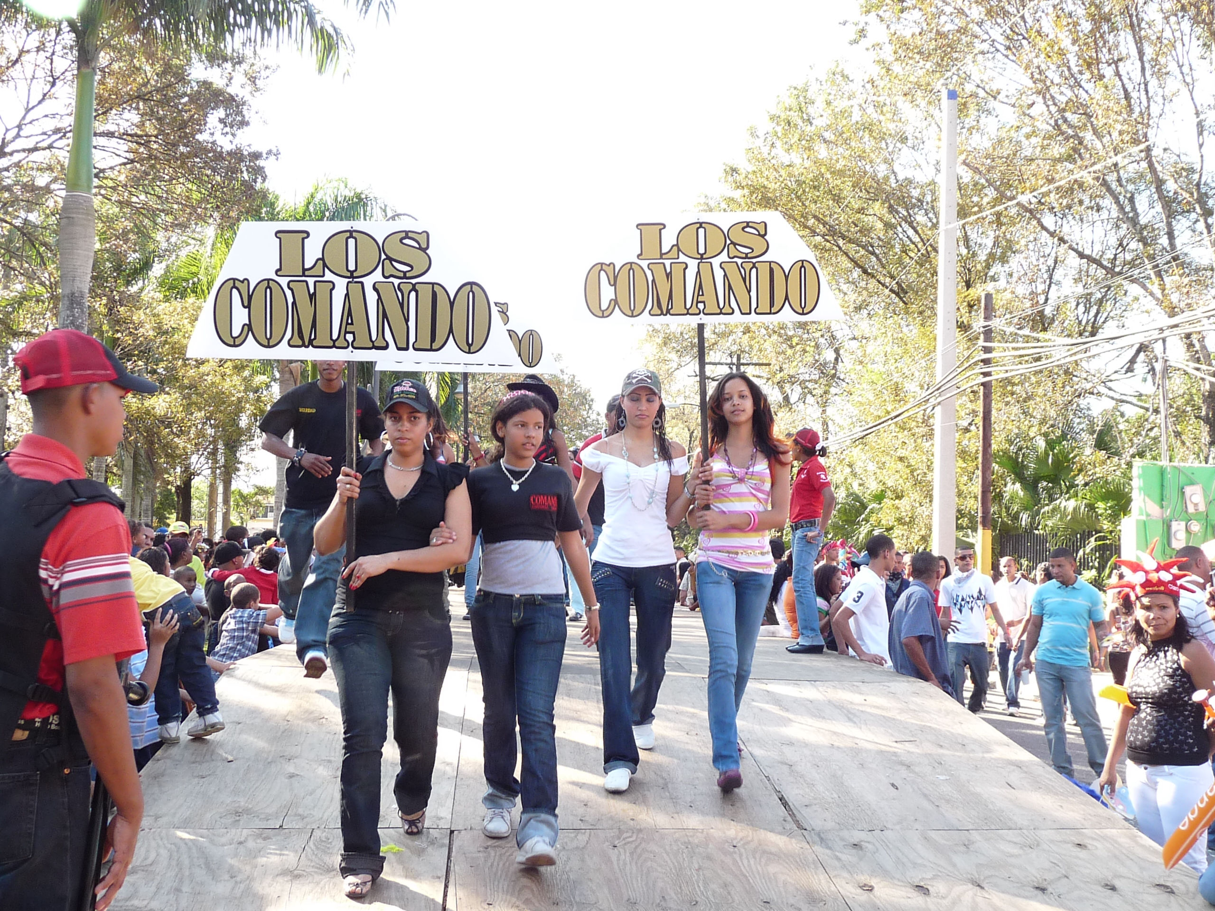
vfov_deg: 36.0
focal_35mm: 40
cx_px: 608
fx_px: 1404
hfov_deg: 46.8
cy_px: 456
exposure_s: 1/100
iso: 100
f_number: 3.2
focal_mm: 4.9
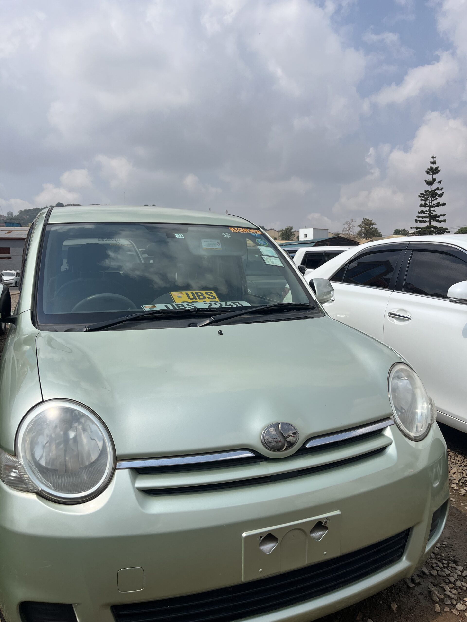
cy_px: 311
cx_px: 234
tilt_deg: -4.1
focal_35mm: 26
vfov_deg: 67.3
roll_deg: +1.6
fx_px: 468
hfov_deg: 53.1
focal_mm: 5.1
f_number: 1.6
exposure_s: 1/6173
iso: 50
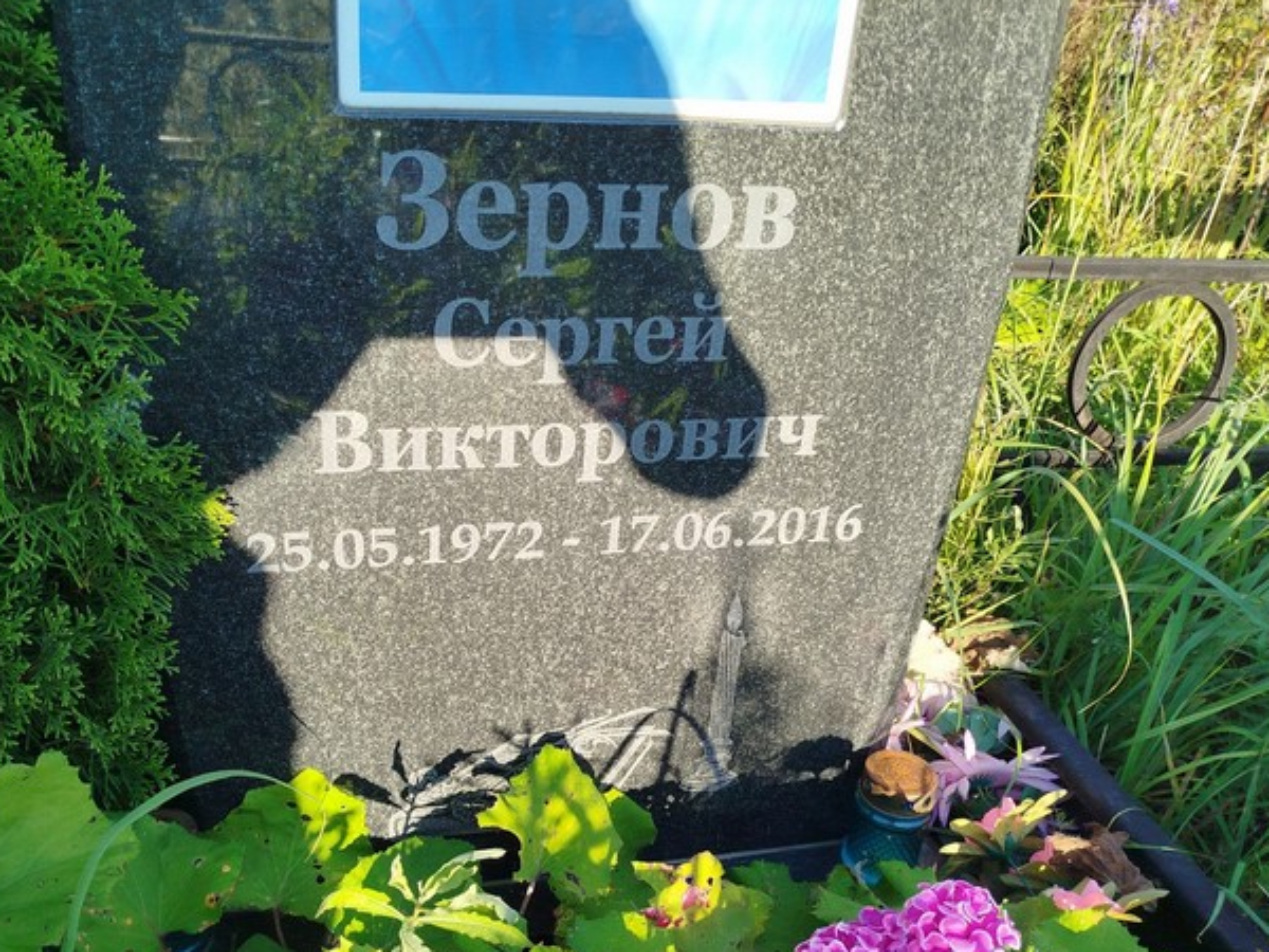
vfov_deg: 44.0
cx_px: 552
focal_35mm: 32
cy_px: 546
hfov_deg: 56.6
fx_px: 1173
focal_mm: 5.31
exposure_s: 1/326
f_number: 1.7
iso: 50
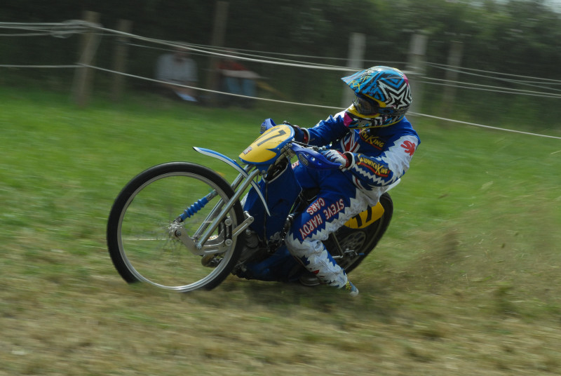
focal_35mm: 225
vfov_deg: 6.1
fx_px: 3511
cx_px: 280
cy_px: 188
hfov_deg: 9.1
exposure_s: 1/320
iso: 400
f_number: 14
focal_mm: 150
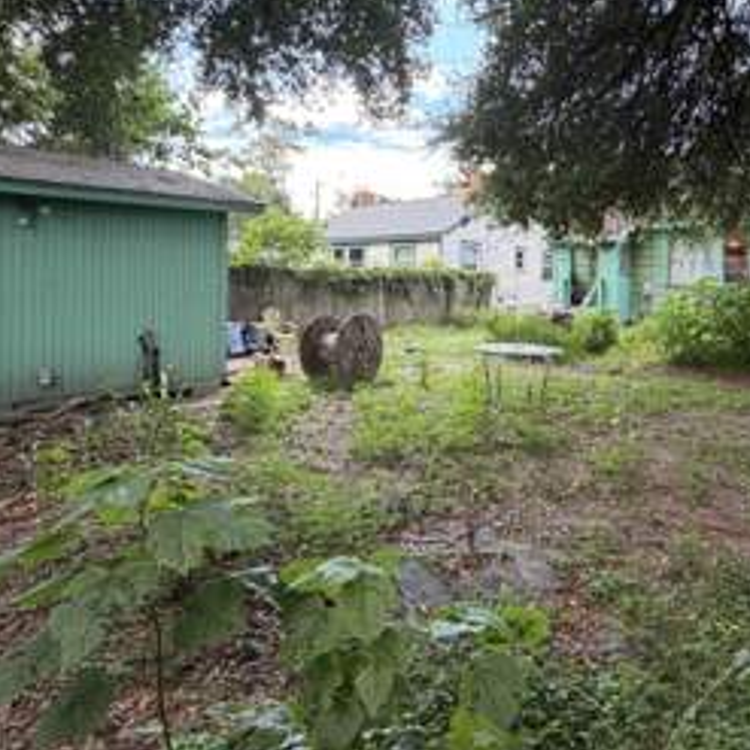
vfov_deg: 64.0
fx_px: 588
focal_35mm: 24
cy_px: 278
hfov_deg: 64.8
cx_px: 425
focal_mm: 2.22
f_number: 2.2
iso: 100
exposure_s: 1/121
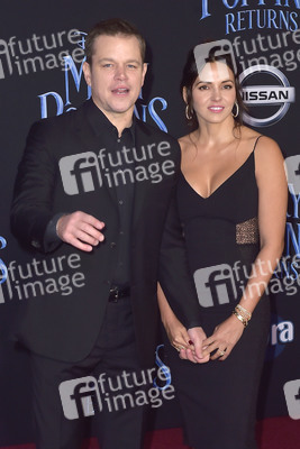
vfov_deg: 36.2
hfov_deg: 24.6
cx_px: 150
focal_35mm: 55
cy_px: 224
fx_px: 687
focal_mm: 55
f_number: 6.3
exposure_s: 1/250
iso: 400
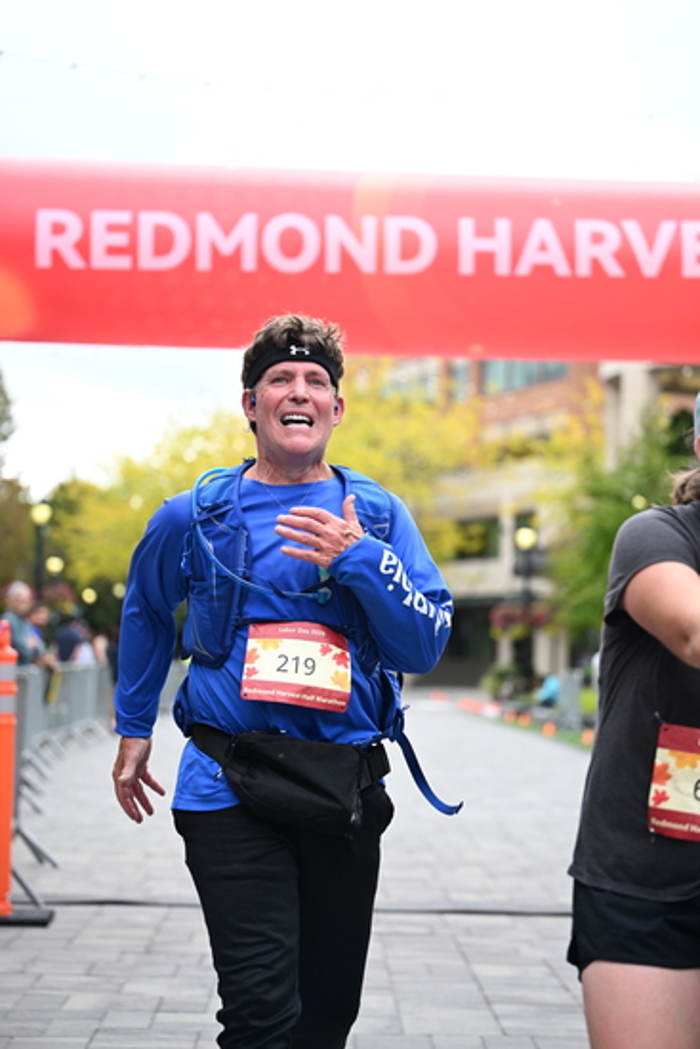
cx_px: 350
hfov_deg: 19.5
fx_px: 2040
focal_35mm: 70
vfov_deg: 28.8
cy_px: 524
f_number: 2.8
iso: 640
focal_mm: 70
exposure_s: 1/2000
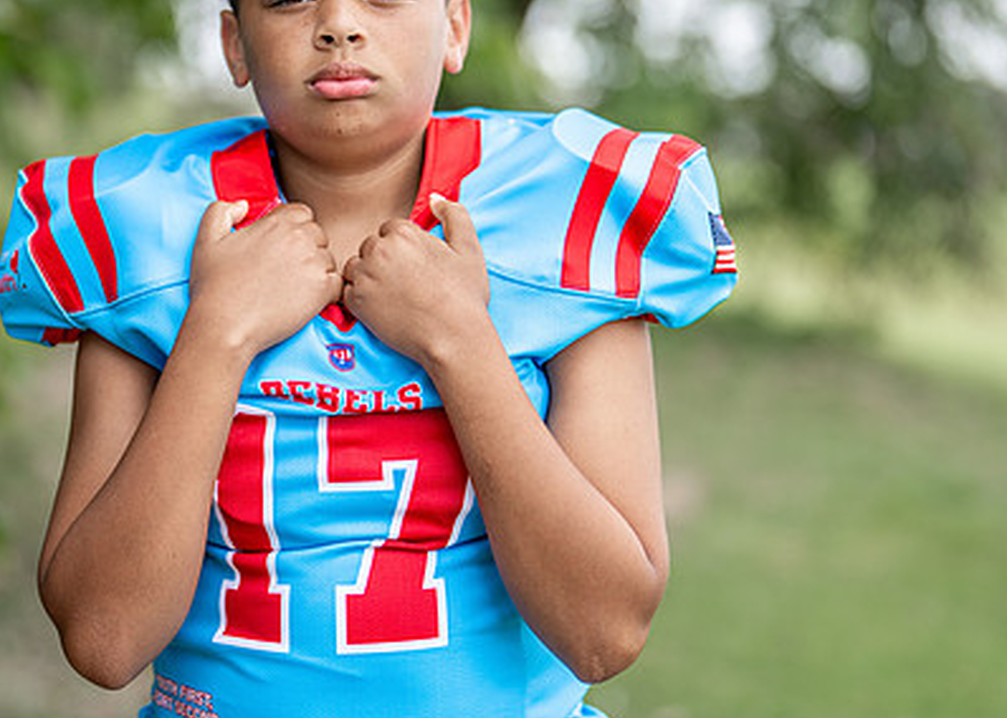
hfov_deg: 23.6
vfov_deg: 17.0
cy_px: 244
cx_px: 406
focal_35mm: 84
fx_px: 2402
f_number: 1.2
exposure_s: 1/2000
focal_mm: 50
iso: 100
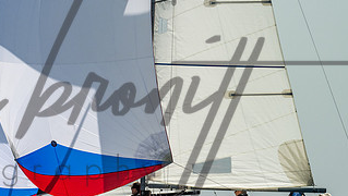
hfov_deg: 7.2
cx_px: 79
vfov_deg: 4.1
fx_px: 2752
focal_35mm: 298
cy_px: 115
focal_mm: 135
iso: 320
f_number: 6.3
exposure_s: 1/1600
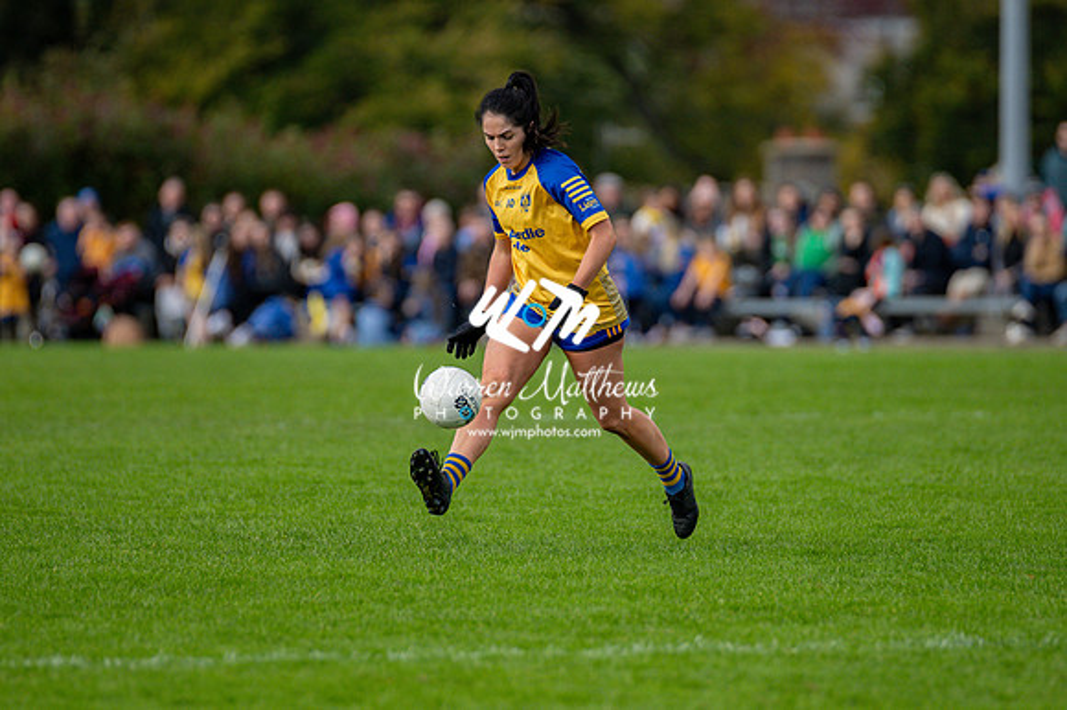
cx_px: 534
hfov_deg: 4.6
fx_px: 13329
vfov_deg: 3.1
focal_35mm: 450
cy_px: 355
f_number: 2.8
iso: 560
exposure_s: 1/5000
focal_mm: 300
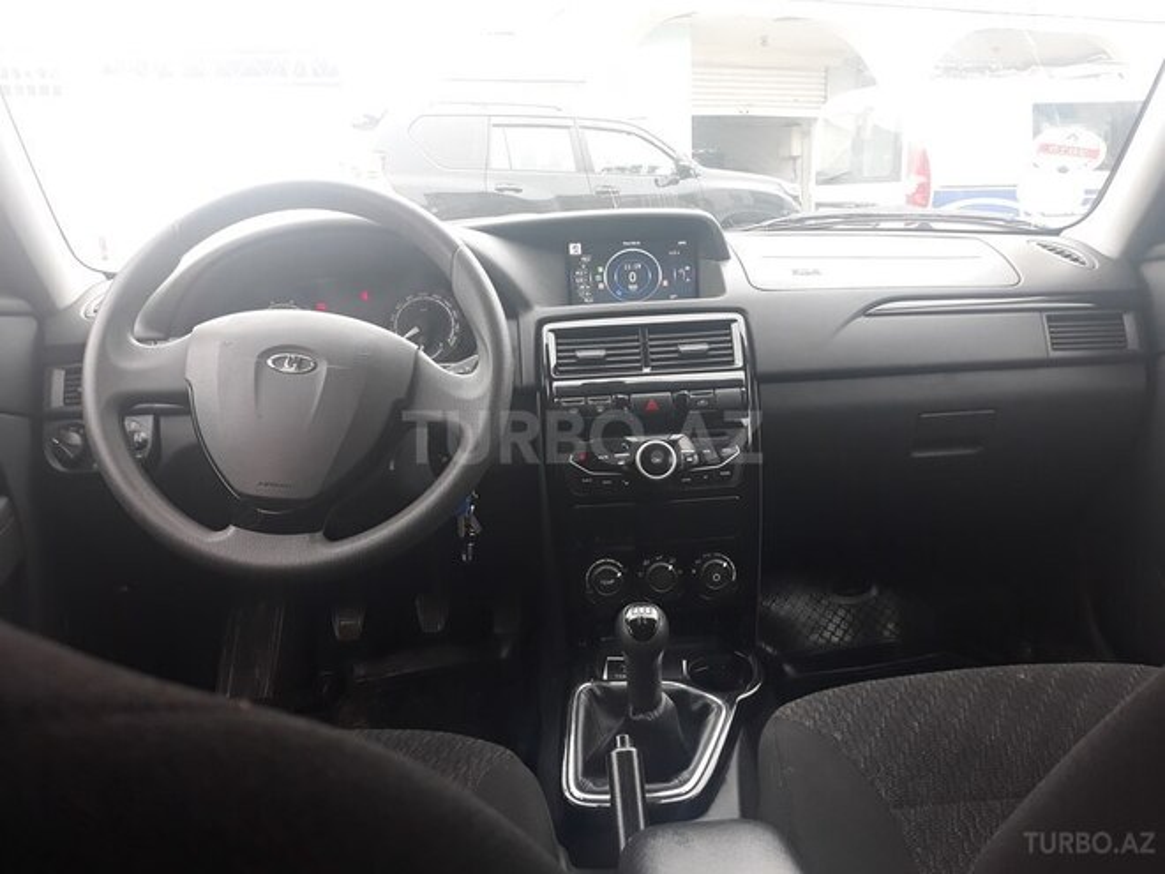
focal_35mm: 27
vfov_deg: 51.4
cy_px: 437
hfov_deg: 65.3
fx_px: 909
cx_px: 582
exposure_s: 1/50
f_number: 1.7
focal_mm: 3.71
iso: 80
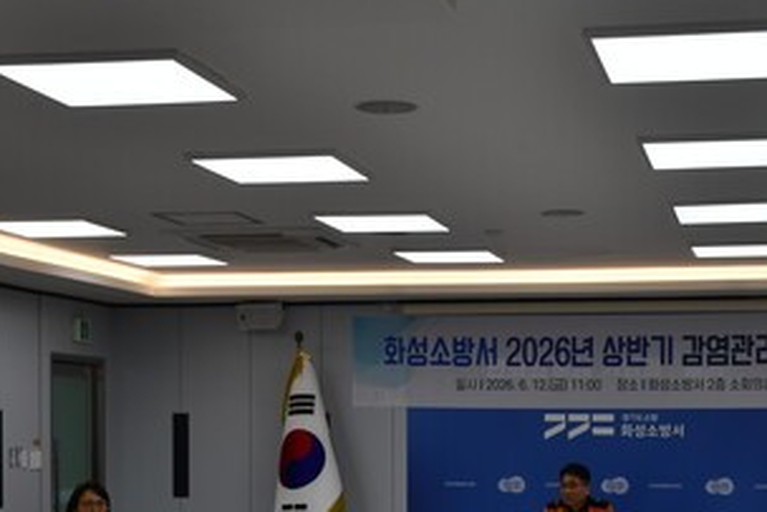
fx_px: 1641
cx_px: 507
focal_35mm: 77
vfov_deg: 17.4
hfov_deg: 26.2
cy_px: 472
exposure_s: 1/250
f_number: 5.6
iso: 250
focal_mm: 26
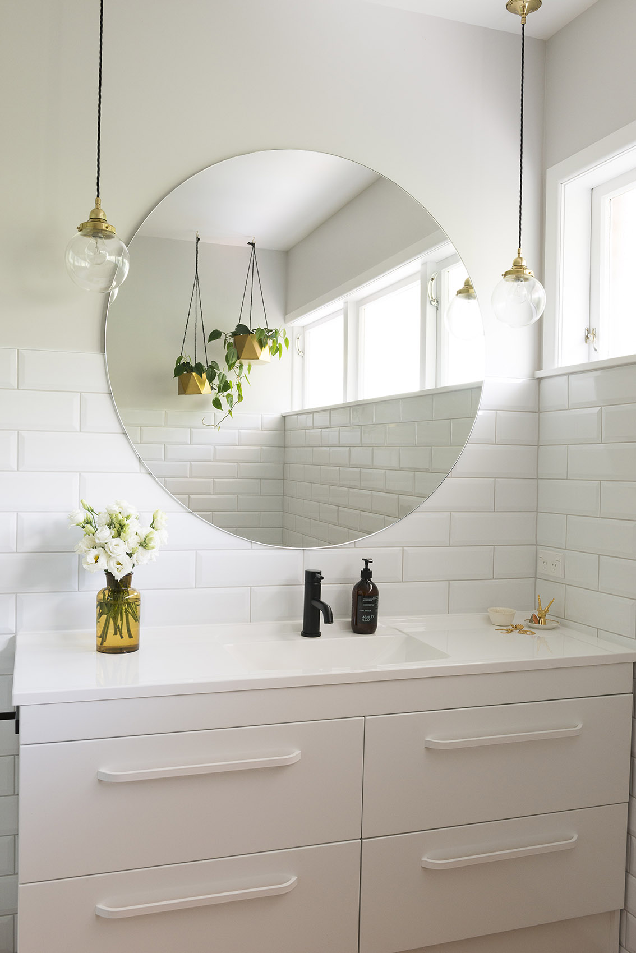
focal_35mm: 32
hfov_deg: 41.1
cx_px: 318
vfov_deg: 58.7
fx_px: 847
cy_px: 476
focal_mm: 32
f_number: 8
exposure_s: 1/13
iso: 640
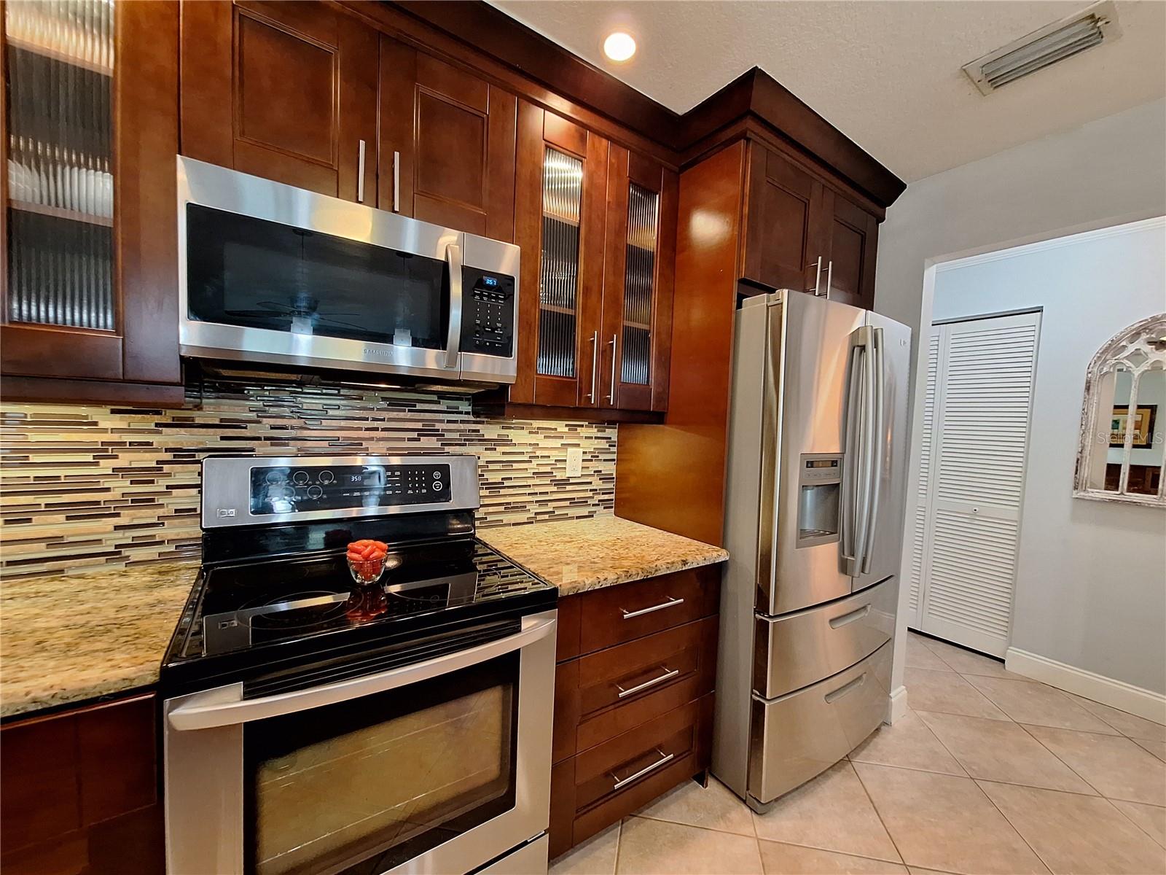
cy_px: 438
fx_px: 438
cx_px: 583
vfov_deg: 89.9
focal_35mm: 13
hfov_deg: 106.2
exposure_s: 1/24
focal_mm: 1.74
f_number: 2.2
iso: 160
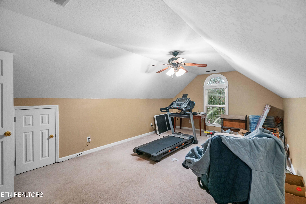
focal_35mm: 16
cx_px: 153
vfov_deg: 73.8
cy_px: 102
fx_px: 136
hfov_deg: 96.7
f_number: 5.6
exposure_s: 1/6
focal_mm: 16
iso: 1600
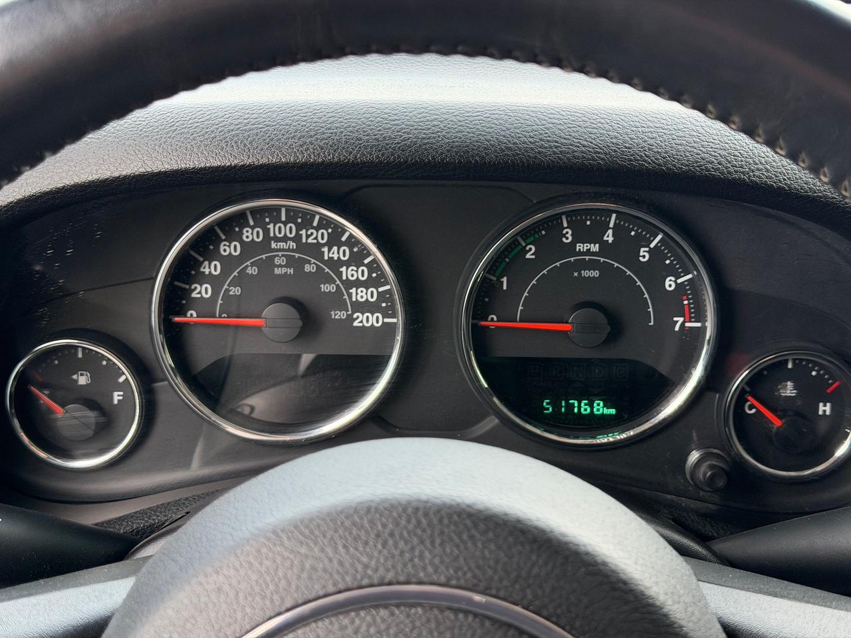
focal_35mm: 48
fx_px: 1180
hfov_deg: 39.7
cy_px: 319
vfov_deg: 30.3
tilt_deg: -25.0
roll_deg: +0.7
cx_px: 426
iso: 160
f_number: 1.78
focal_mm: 6.76
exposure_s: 1/151
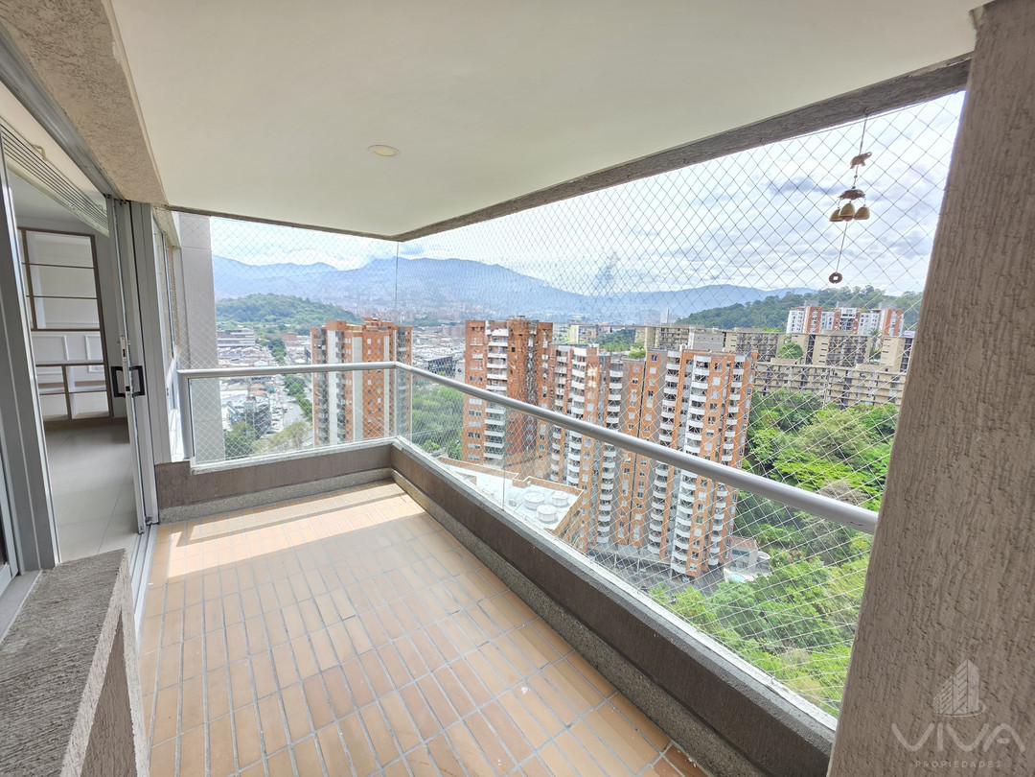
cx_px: 518
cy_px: 388
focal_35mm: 13
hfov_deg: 106.2
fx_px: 389
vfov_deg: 89.9
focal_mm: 2.2
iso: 40
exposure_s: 1/385
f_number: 1.9
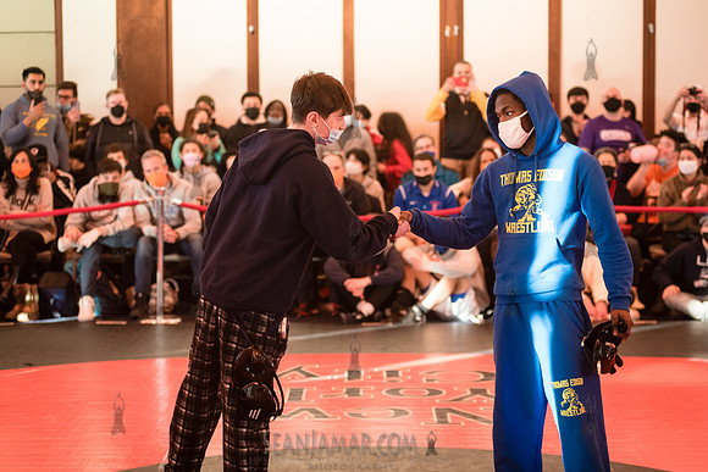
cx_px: 354
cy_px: 236
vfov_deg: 16.7
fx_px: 1604
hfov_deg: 24.9
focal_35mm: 82
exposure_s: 1/400
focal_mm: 80
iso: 3200
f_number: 3.5
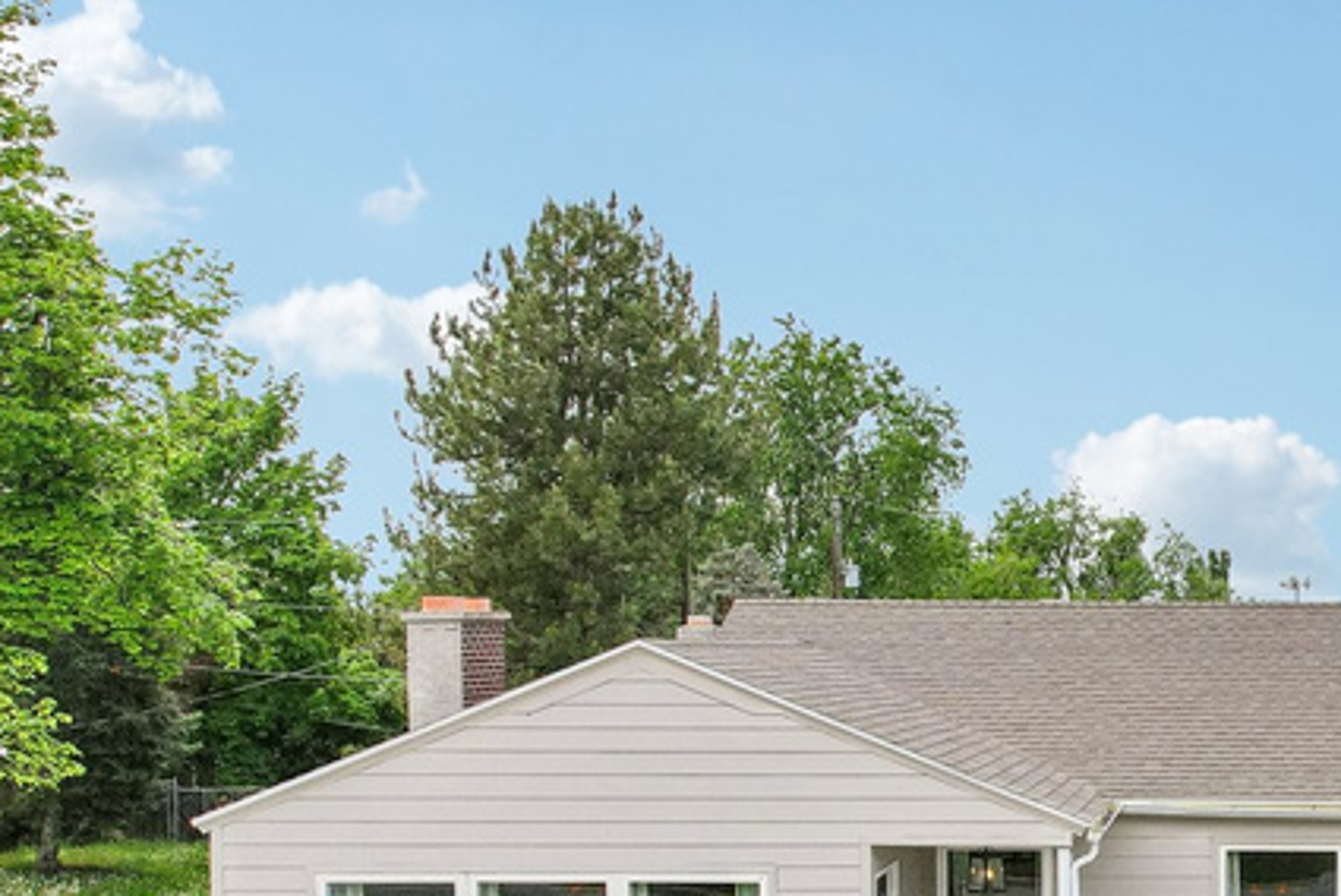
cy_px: 784
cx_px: 1369
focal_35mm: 53
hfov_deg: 33.9
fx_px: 1976
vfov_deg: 24.9
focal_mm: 8.4
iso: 100
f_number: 2.8
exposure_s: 1/125
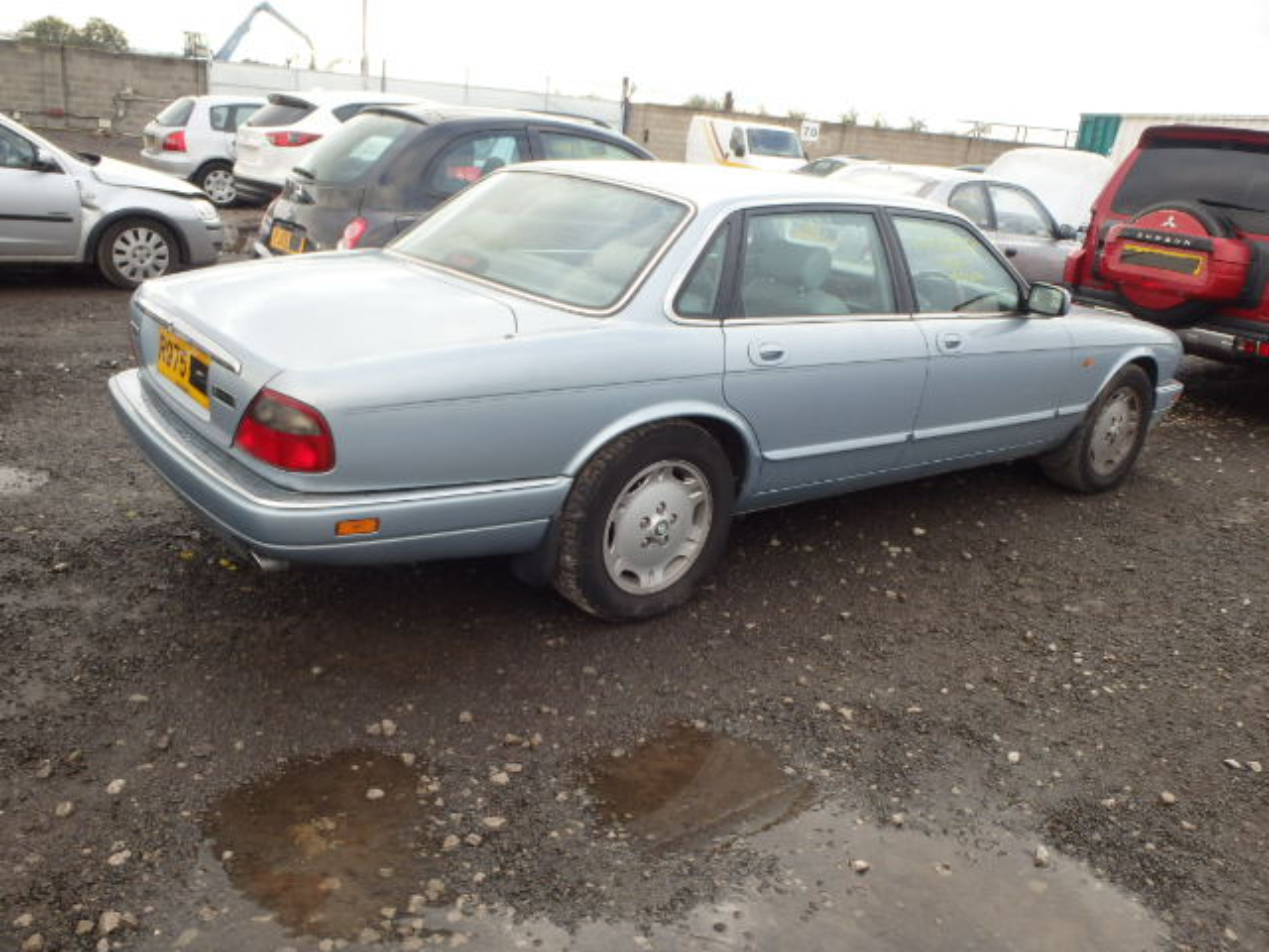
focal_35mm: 28
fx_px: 1026
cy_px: 476
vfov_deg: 49.7
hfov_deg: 63.4
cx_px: 634
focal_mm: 5
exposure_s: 1/160
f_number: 3.9
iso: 125
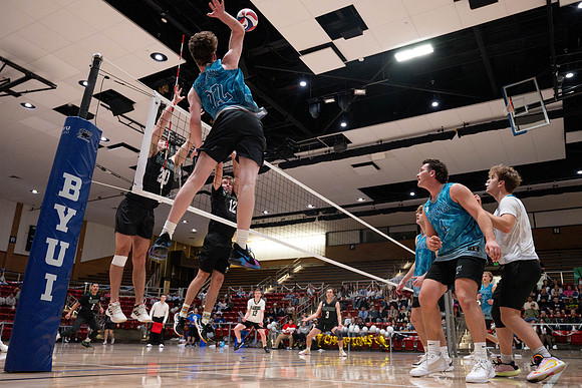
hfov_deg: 62.1
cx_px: 305
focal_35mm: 30
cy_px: 203
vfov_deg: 43.8
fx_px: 483
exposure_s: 1/640
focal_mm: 28.5
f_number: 4
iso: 8000
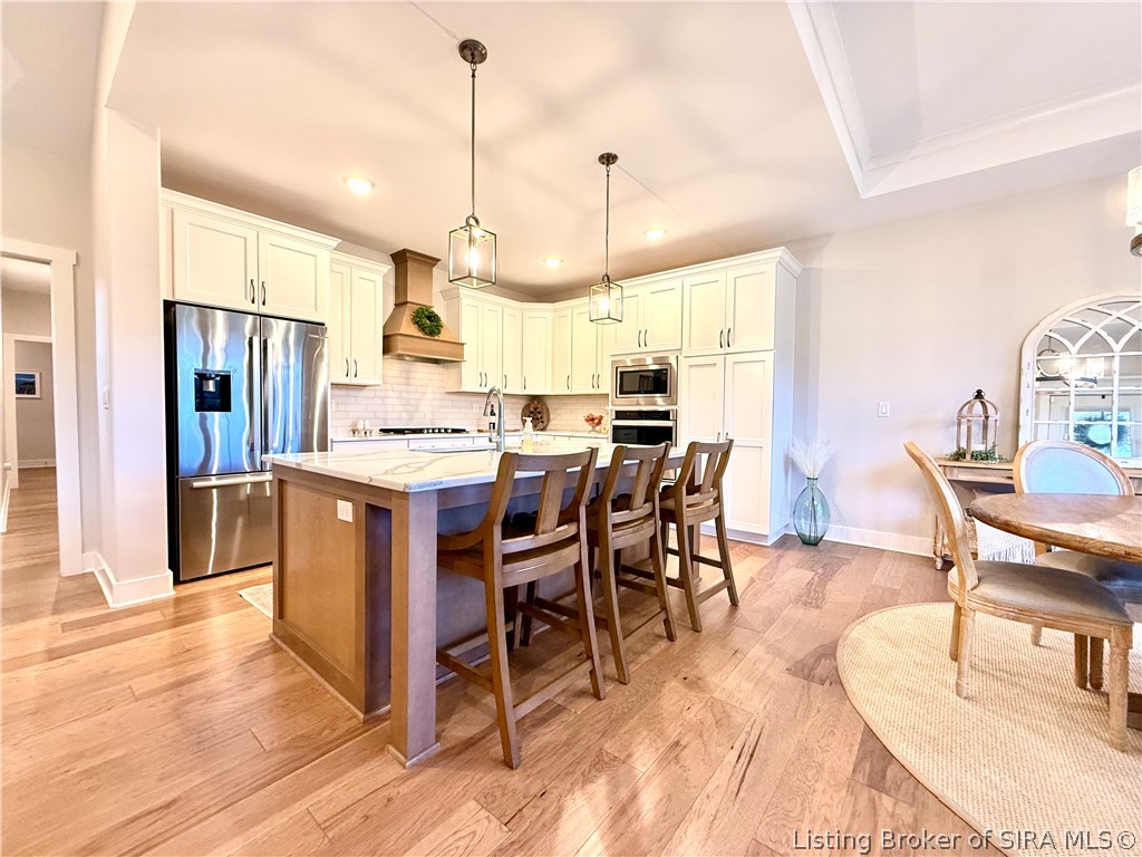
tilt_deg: -1.1
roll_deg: -0.2
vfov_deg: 85.7
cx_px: 571
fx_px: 462
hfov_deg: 102.1
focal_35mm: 14
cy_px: 428
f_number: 2.2
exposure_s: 1/60
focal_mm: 2.22
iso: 320
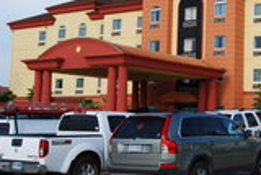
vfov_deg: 20.9
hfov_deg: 28.0
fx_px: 472
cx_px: 292
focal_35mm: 65
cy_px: 66
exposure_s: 1/250
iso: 200
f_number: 8
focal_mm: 18
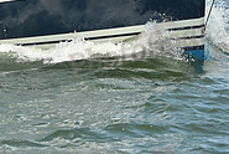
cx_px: 5
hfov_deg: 6.4
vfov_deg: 4.3
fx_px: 2032
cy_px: -1
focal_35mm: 319
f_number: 8
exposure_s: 1/1250
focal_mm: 102
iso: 320
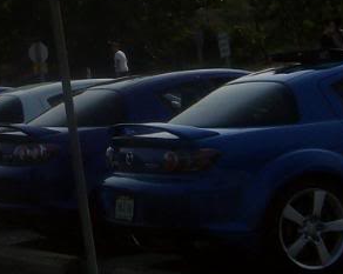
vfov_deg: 12.4
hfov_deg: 15.4
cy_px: 17
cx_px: 2
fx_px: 1247
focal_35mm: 123
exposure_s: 1/1704
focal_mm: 6
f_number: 4.7
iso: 100
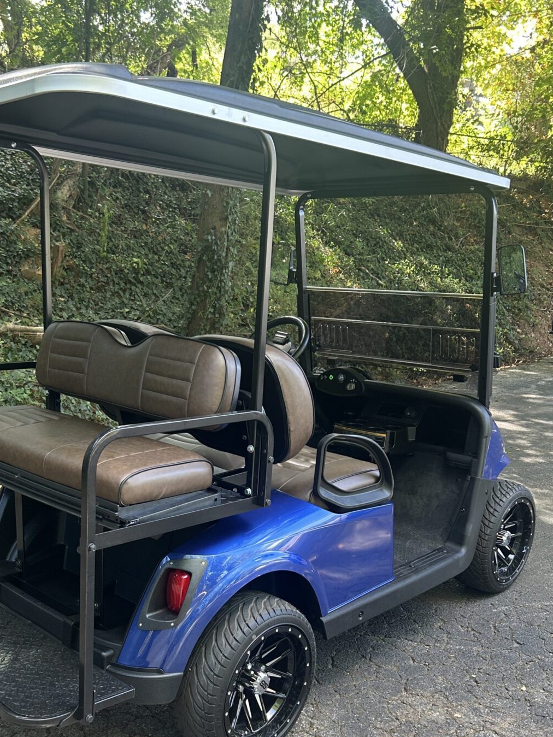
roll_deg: +0.3
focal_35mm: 37
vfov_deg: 49.5
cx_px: 216
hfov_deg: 38.5
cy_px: 473
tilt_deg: -12.4
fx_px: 788
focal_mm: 5.7
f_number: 1.5
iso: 100
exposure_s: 1/121
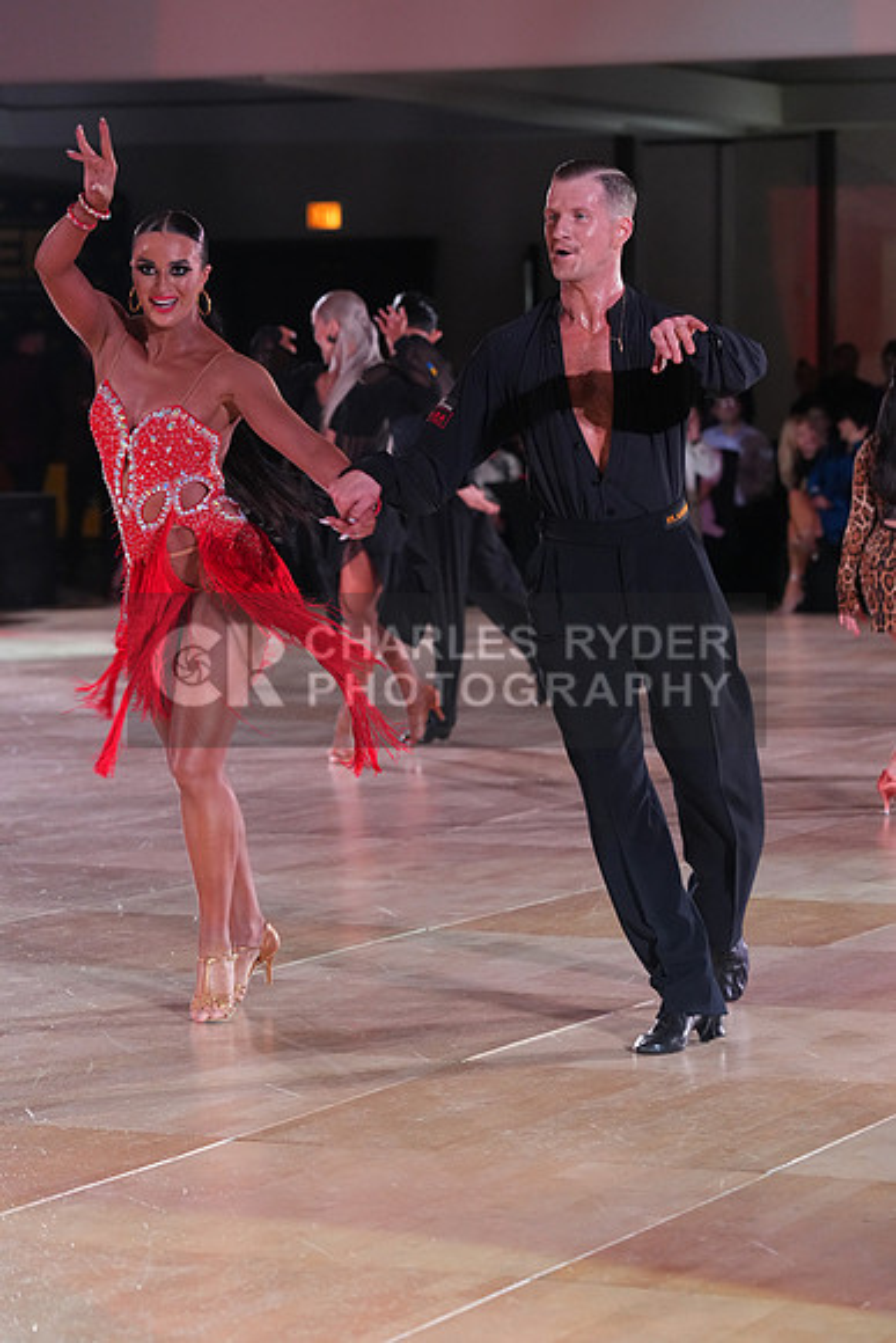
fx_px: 4365
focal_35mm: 117
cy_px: 672
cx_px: 448
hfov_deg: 11.7
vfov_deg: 17.5
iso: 4000
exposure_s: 1/250
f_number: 5
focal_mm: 117
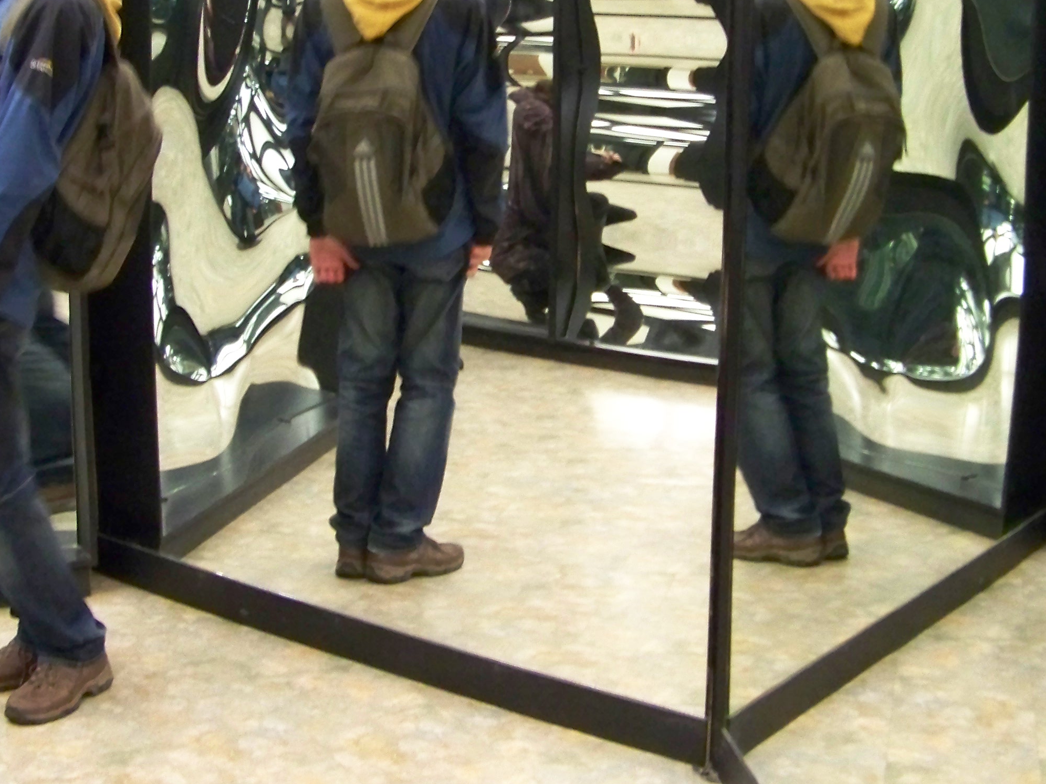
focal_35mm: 59
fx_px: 1783
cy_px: 232
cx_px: 469
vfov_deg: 24.6
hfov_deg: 32.7
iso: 400
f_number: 2.8
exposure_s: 1/8
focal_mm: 5.85
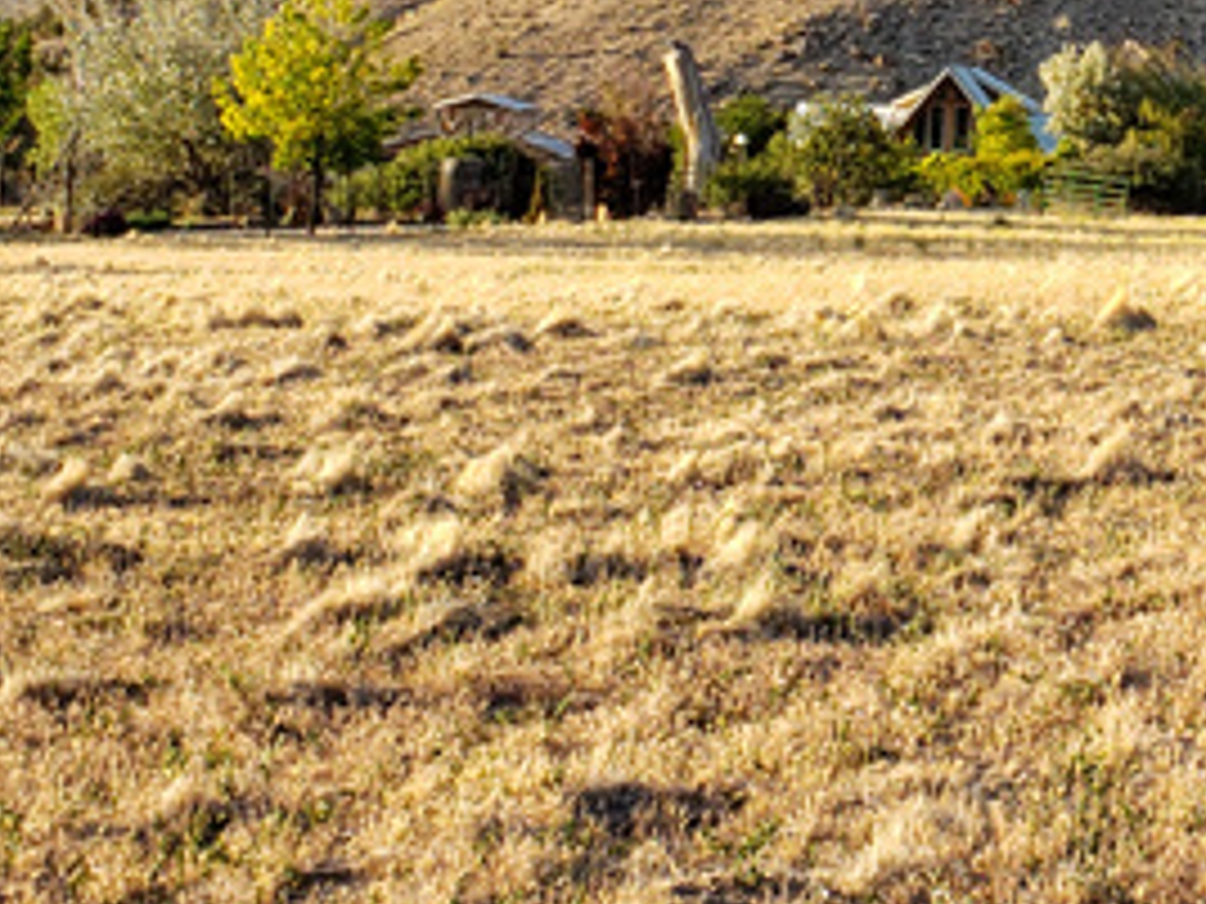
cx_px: 1422
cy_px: -81
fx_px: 2160
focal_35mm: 62
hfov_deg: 27.6
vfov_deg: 22.4
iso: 50
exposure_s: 1/383
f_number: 2.4
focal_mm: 4.3
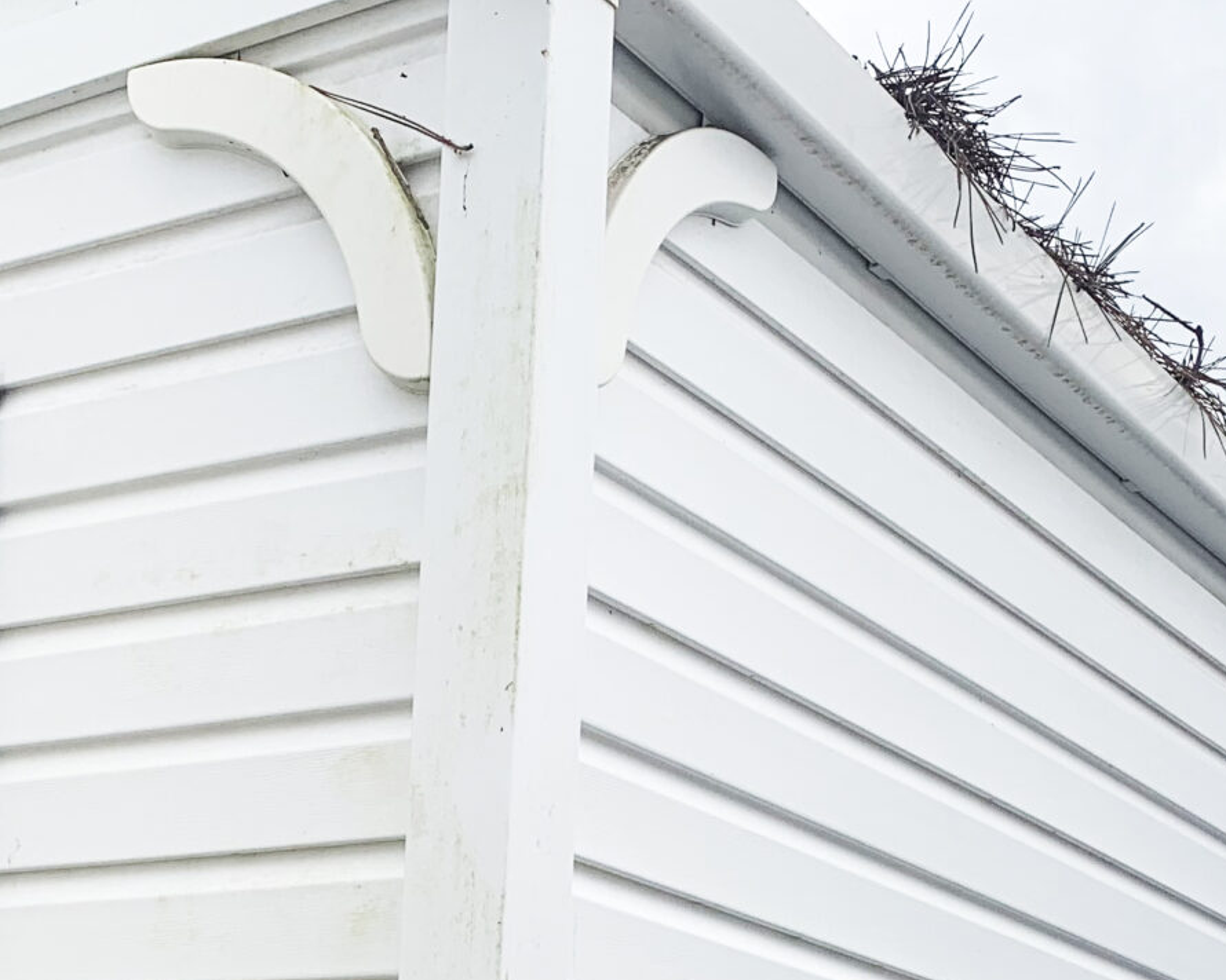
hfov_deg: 25.8
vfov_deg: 19.6
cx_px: 342
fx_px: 2649
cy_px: 1210
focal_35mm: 73
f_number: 1.8
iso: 25
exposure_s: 1/822
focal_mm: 4.25
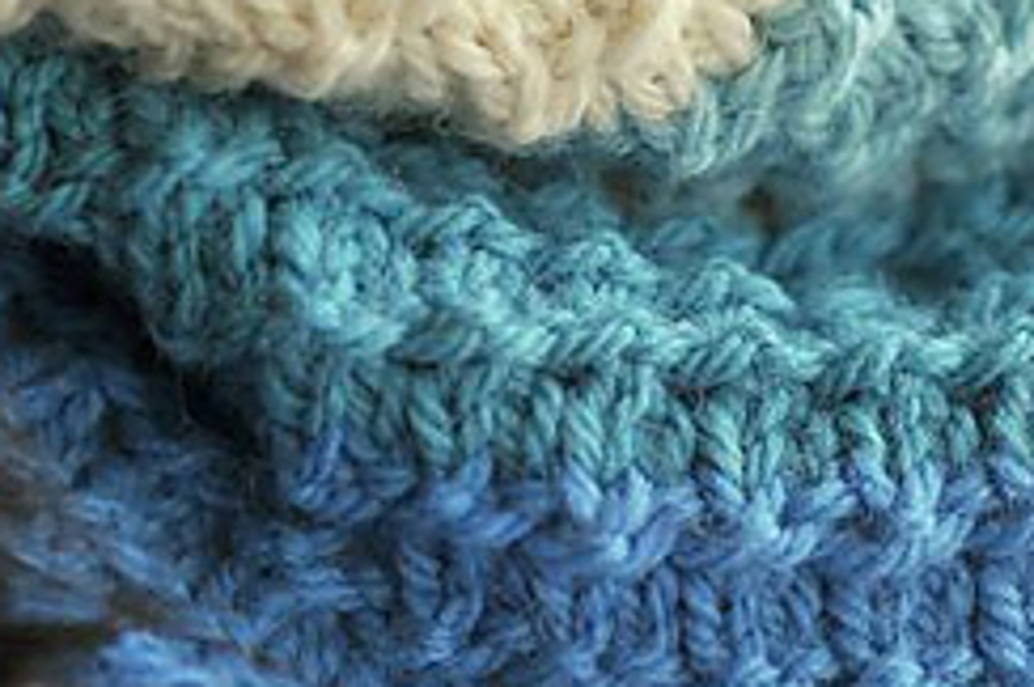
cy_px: 269
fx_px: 9589
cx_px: 742
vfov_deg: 4.1
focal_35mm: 334
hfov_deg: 6.2
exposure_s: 1/100
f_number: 2.2
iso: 250
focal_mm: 85
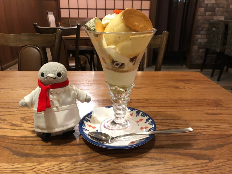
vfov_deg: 49.7
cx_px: 116
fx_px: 188
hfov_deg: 63.4
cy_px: 87
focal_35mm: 28
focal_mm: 3.99
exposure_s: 1/11
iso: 100
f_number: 1.8
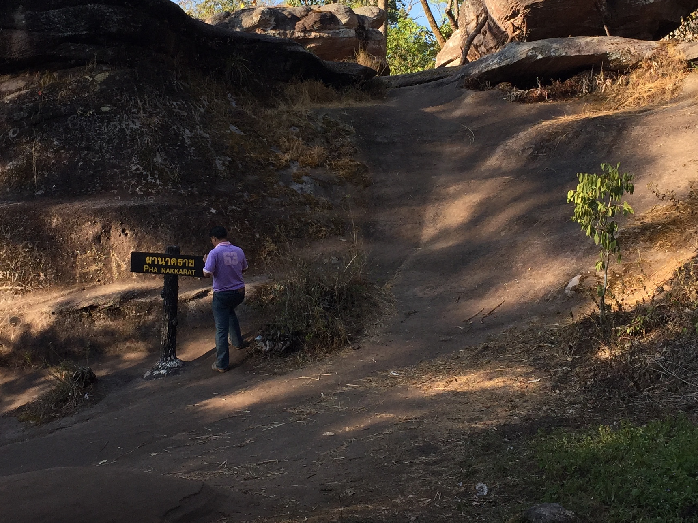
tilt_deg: +0.8
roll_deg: -3.8
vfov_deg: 26.4
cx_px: 334
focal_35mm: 55
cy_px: 168
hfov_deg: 34.9
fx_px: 1109
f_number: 2.2
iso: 32
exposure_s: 1/599
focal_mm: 4.15
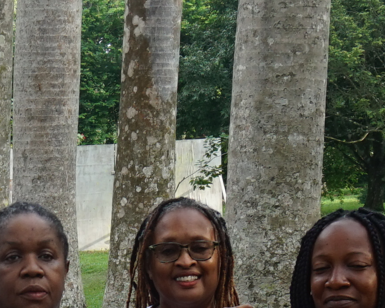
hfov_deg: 10.4
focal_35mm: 175
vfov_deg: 8.6
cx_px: -317
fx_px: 1994
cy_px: 468
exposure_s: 1/60
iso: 100
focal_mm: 20
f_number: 6.3
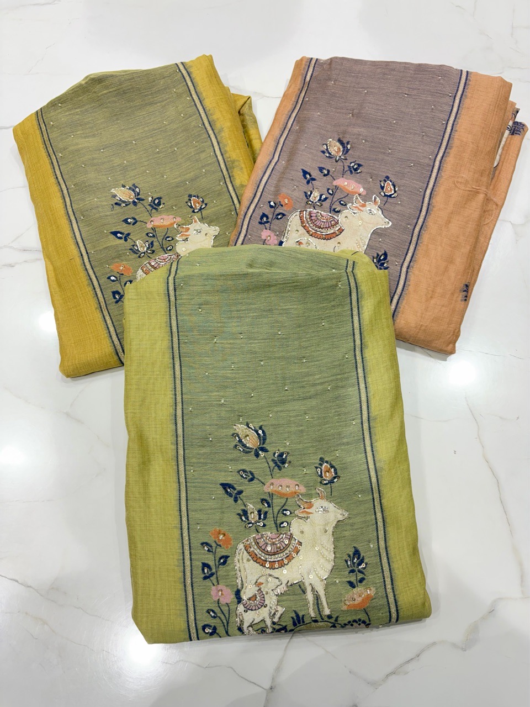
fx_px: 531
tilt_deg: -70.9
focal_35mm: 26
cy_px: 354
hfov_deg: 53.1
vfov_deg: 67.3
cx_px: 265
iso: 50
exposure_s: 1/100
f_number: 1.6
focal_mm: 5.96
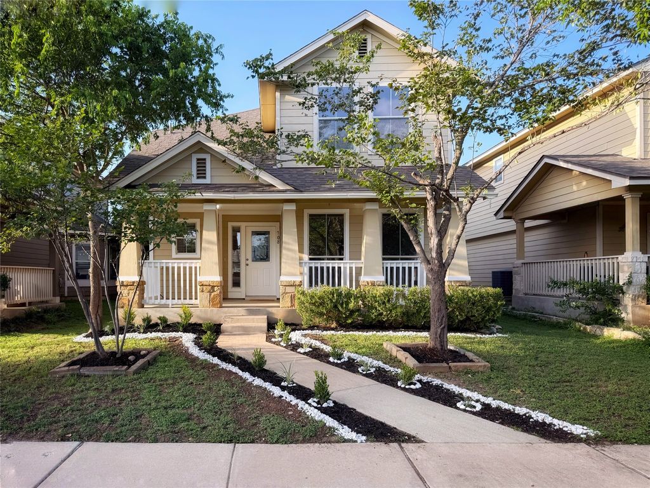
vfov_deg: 56.8
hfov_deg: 71.6
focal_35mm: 24
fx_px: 451
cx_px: 325
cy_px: 244
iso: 80
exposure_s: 1/849
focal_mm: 6.76
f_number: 1.78
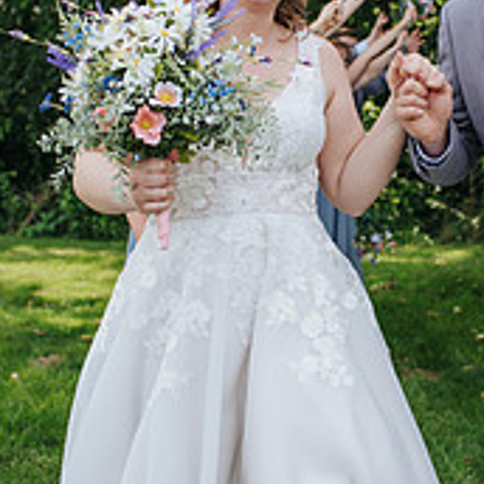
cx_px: 383
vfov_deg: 22.1
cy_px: 166
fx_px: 1234
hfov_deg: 21.9
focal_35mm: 78
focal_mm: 35
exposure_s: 1/400
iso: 100
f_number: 3.2
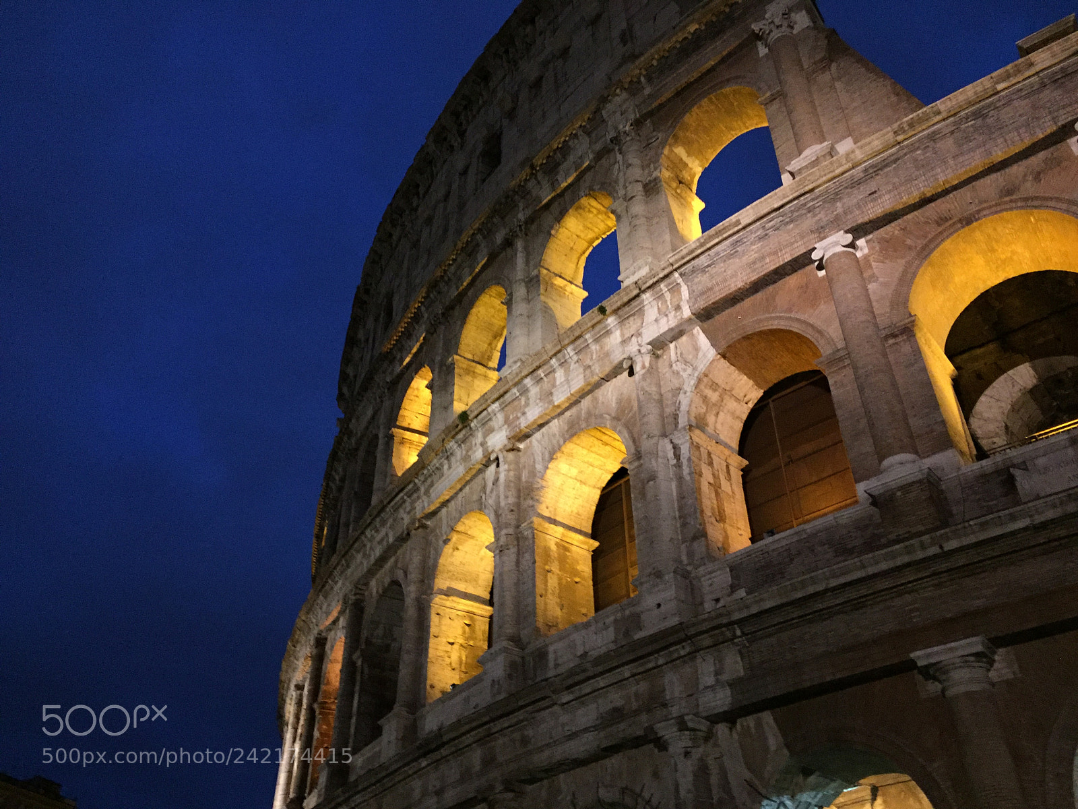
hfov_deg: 61.7
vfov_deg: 48.2
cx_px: 539
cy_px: 404
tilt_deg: +36.2
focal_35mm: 29
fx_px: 903
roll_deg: +0.5
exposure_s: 1/17
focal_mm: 4.15
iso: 320
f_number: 2.2
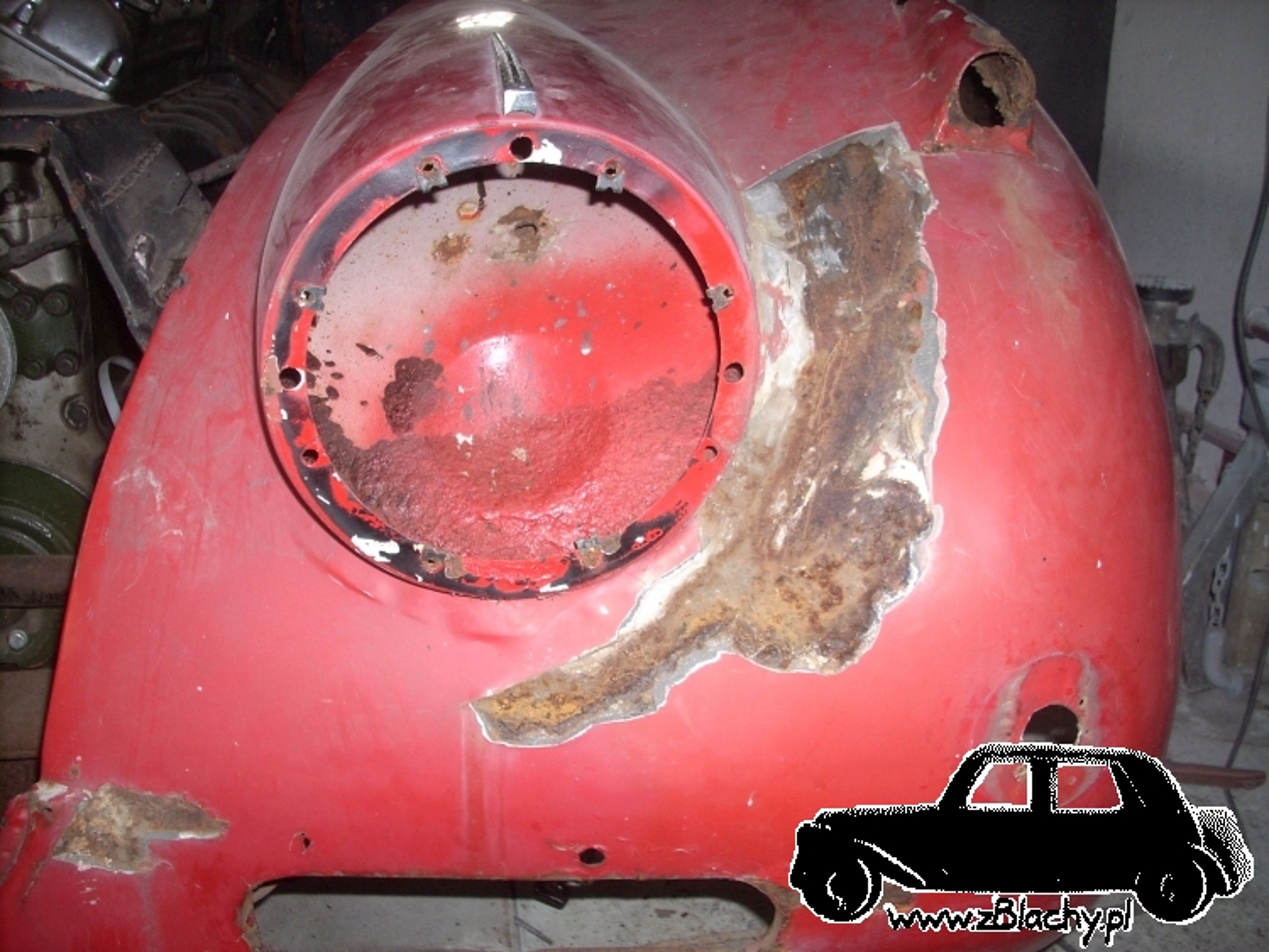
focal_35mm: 37
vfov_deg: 38.7
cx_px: 634
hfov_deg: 50.1
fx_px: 1357
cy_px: 476
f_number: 2.8
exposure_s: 1/60
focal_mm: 6.2
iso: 100
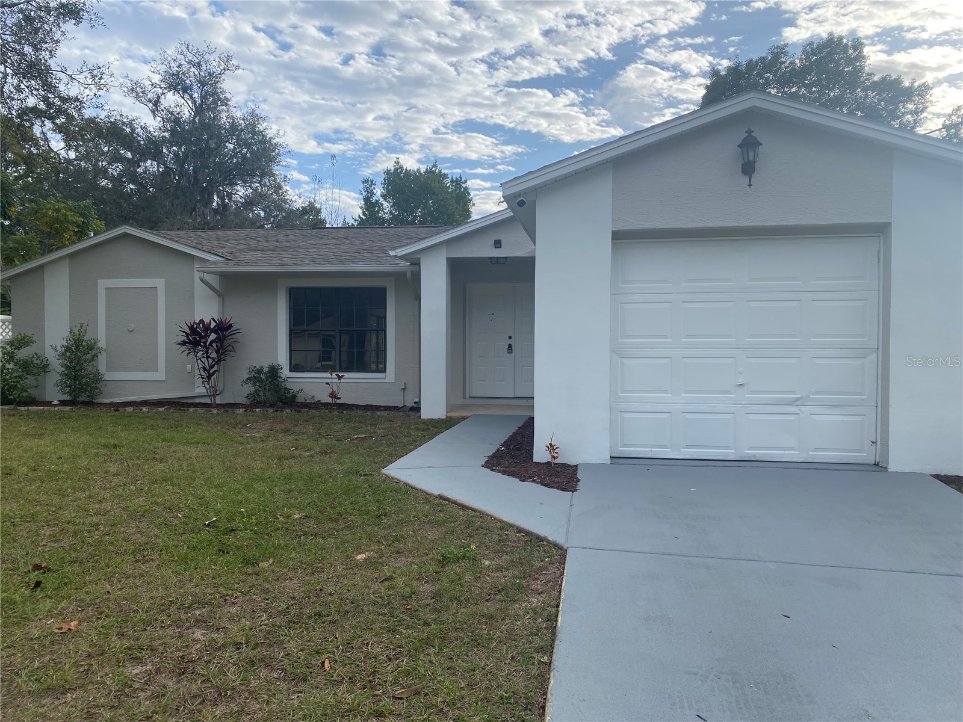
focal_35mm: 26
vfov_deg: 53.1
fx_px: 723
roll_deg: -0.2
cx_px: 482
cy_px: 361
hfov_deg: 67.3
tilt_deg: -0.9
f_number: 1.8
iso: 32
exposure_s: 1/2105
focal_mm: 4.25
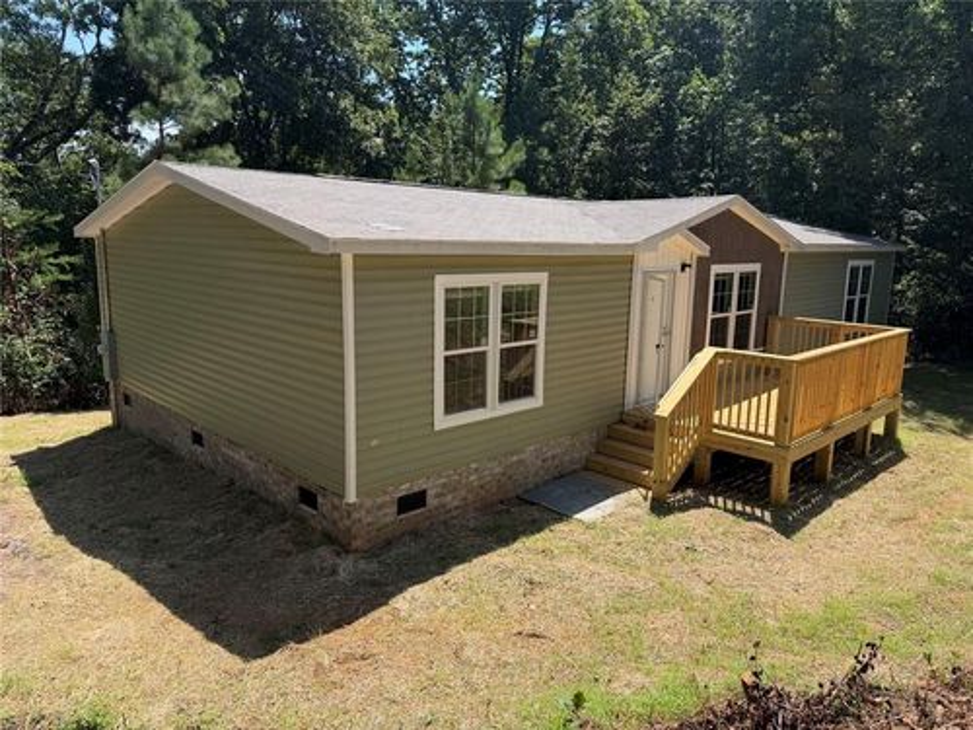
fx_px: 675
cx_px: 486
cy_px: 365
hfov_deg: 71.6
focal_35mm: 24
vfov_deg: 56.8
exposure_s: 1/3953
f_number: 1.78
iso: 80
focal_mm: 6.76
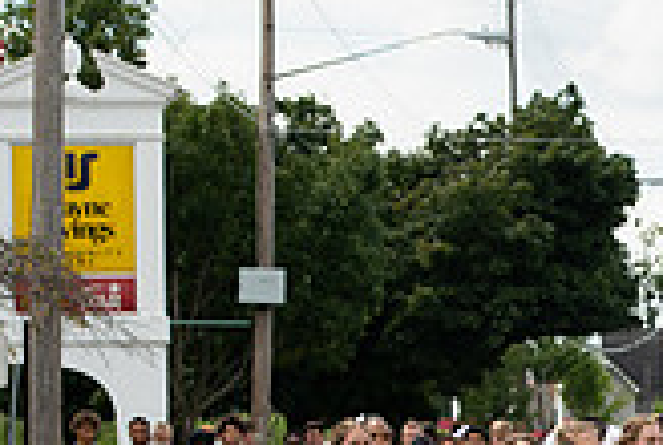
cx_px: 1112
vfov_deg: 4.3
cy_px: 645
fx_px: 5867
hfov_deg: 6.4
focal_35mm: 318
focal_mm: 90
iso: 250
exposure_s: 1/640
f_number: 7.1
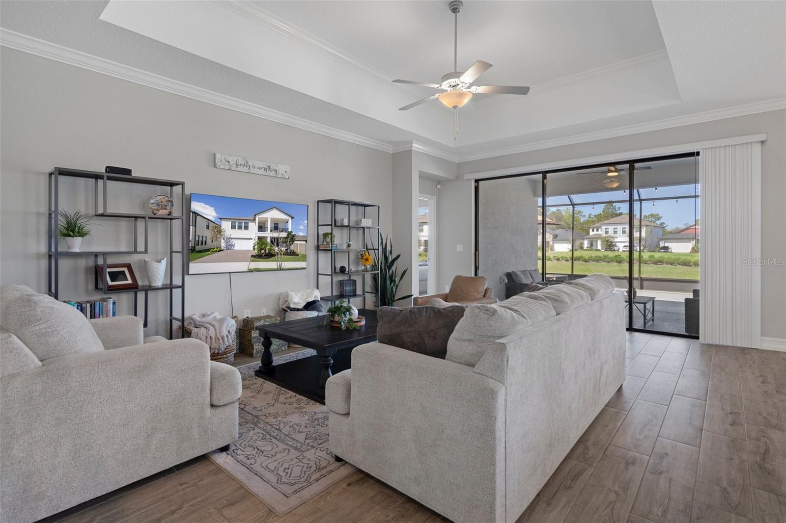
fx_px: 371
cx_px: 393
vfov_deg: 70.4
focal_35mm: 17
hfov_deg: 93.3
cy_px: 262
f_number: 9
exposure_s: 3.2
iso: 320
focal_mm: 17
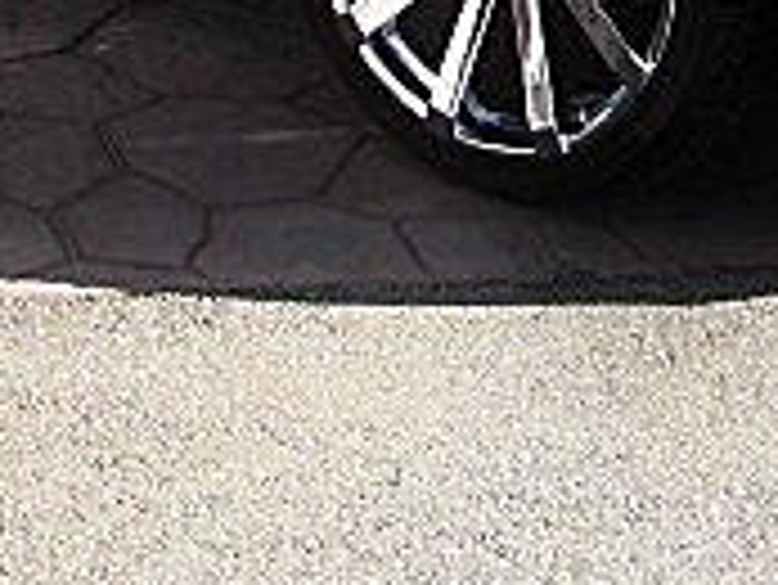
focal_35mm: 133
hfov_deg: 14.8
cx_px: 315
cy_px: -374
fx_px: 2991
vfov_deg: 10.6
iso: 50
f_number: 2.8
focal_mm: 6.3
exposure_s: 1/320
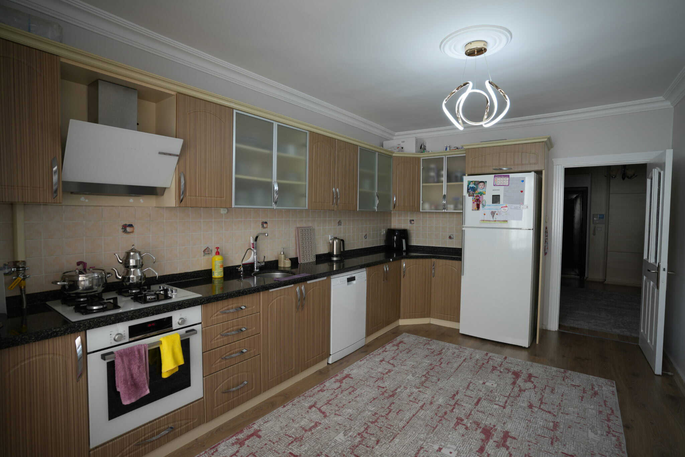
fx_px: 323
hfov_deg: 93.3
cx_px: 342
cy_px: 228
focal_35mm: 17
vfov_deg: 70.4
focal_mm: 17
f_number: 3.2
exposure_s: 1/40
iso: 100
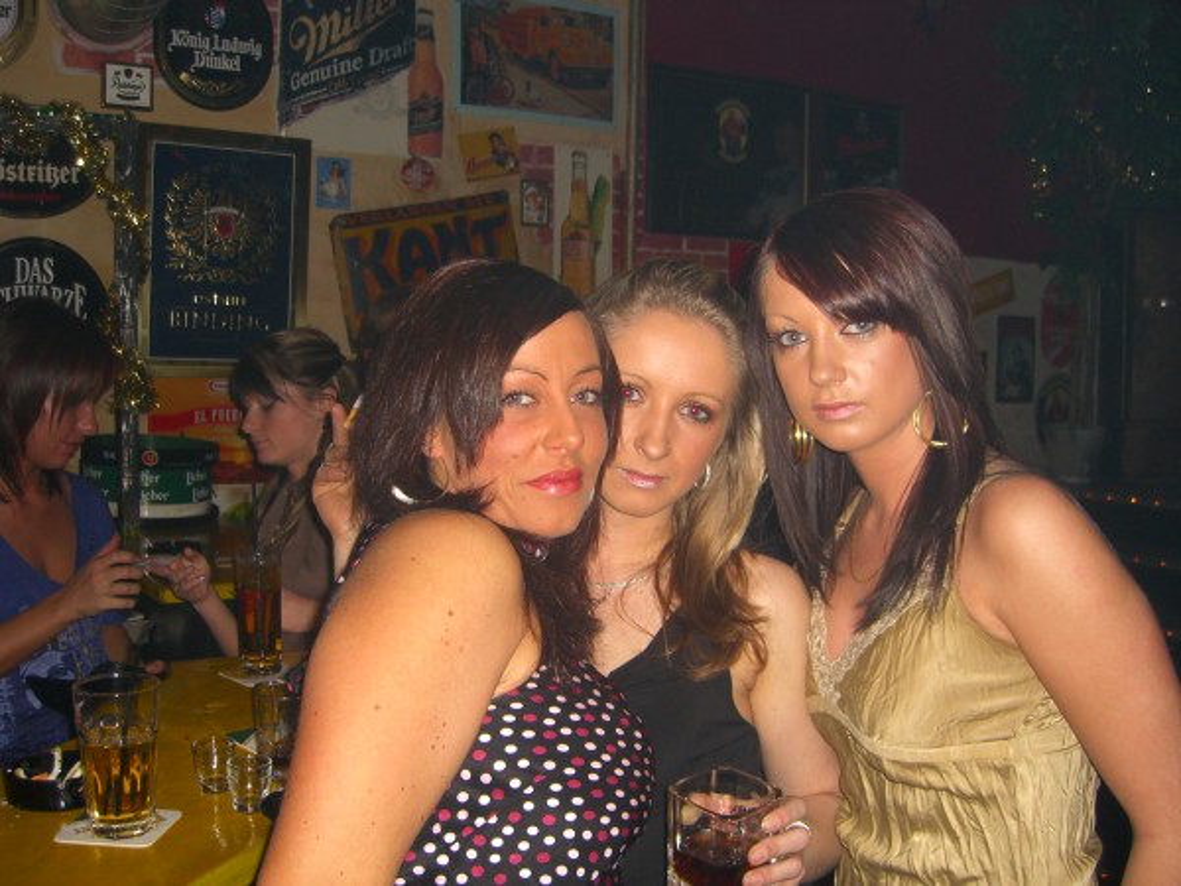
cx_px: 590
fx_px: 1296
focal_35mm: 38
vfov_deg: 37.7
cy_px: 443
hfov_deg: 49.0
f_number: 2.8
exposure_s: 1/60
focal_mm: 7.9
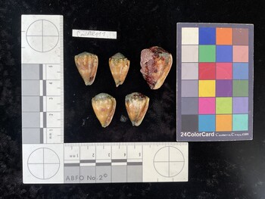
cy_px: 100
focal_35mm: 29
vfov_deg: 48.3
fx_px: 222
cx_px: 132
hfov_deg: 61.6
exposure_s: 1/120
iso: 64
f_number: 1.8
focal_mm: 3
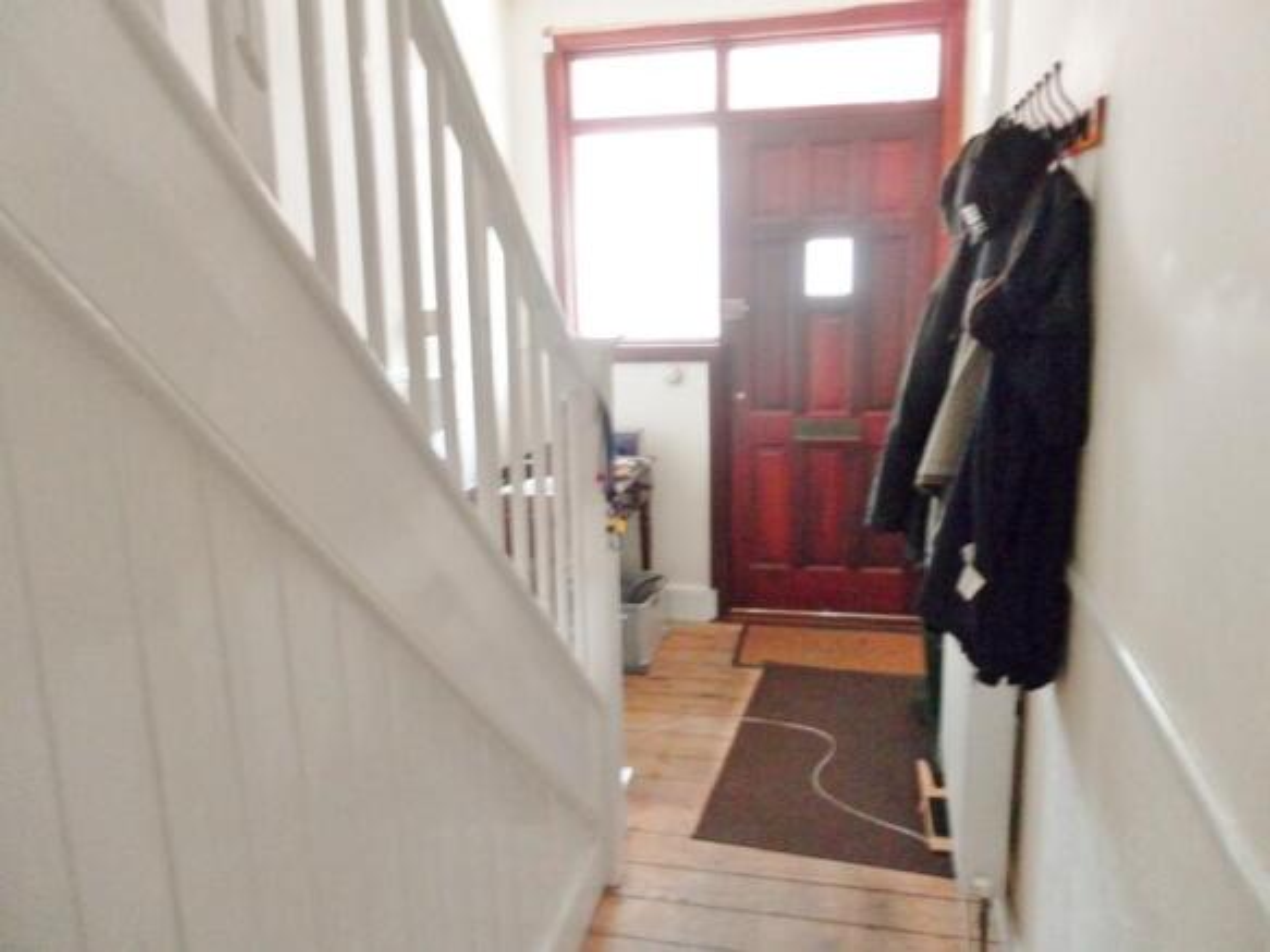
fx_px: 1027
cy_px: 476
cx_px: 635
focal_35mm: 28
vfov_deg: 49.7
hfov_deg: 63.5
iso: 320
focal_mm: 4.9
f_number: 3.2
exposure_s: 1/50
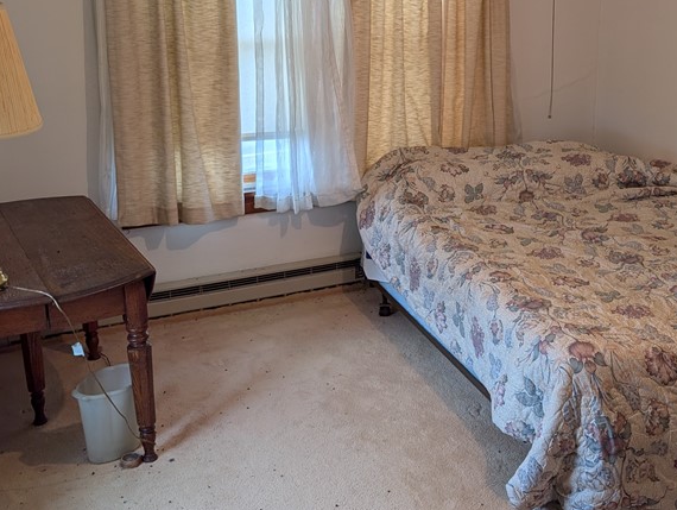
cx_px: 445
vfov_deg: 33.4
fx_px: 842
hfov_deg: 43.3
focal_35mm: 43
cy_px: 182
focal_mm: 6.9
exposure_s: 1/181
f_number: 1.68
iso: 20
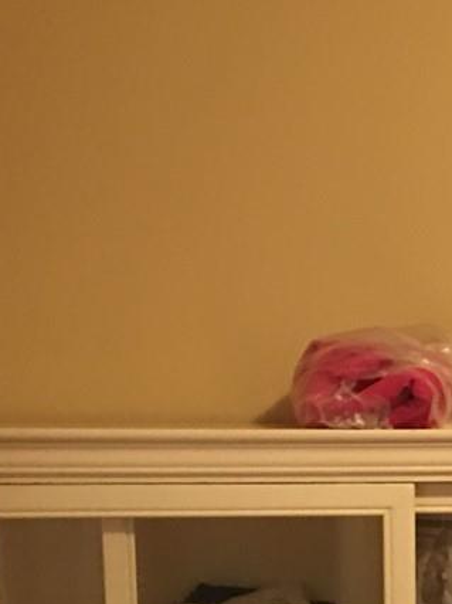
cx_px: 669
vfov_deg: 17.2
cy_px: 747
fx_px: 1900
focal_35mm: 109
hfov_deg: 12.9
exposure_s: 1/4
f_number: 2.2
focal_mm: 4.15
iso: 64
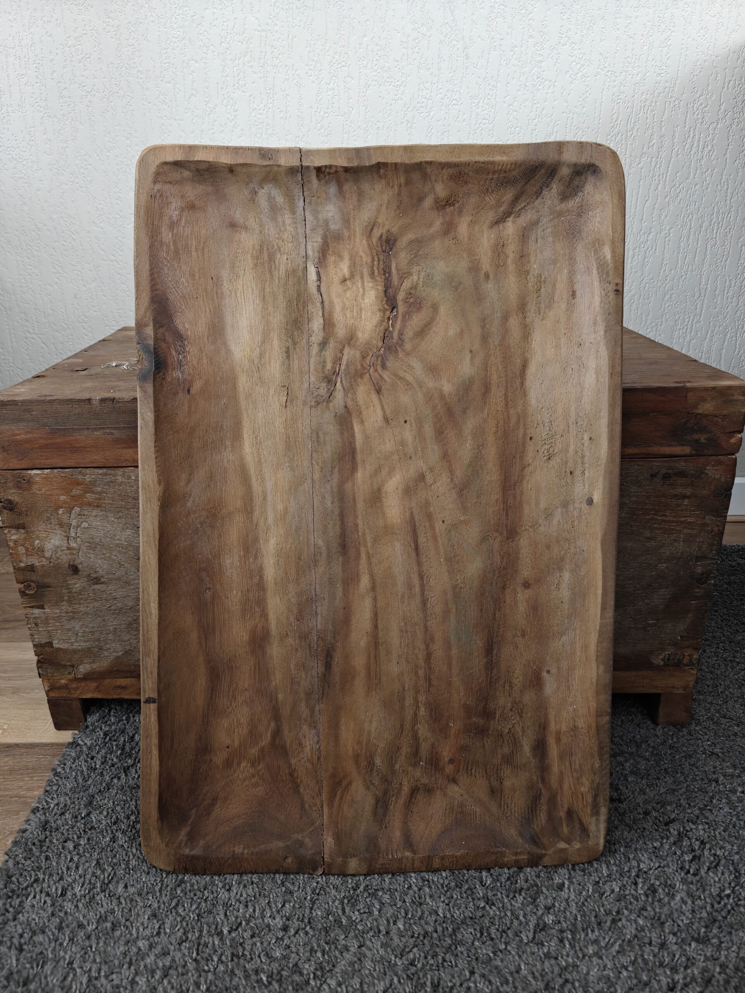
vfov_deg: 73.9
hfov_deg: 58.9
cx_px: 372
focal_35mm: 23
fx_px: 660
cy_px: 496
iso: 1250
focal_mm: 6.06
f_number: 1.6
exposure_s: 1/50
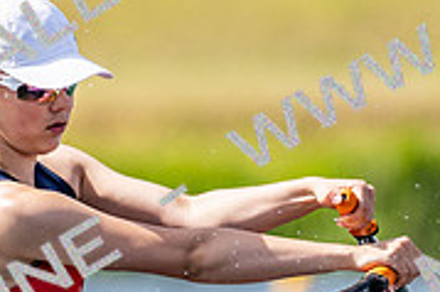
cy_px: 209
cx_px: 47
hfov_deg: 1.1
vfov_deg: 0.7
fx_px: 23713
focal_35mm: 1942
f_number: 4.5
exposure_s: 1/2500
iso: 280
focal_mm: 400
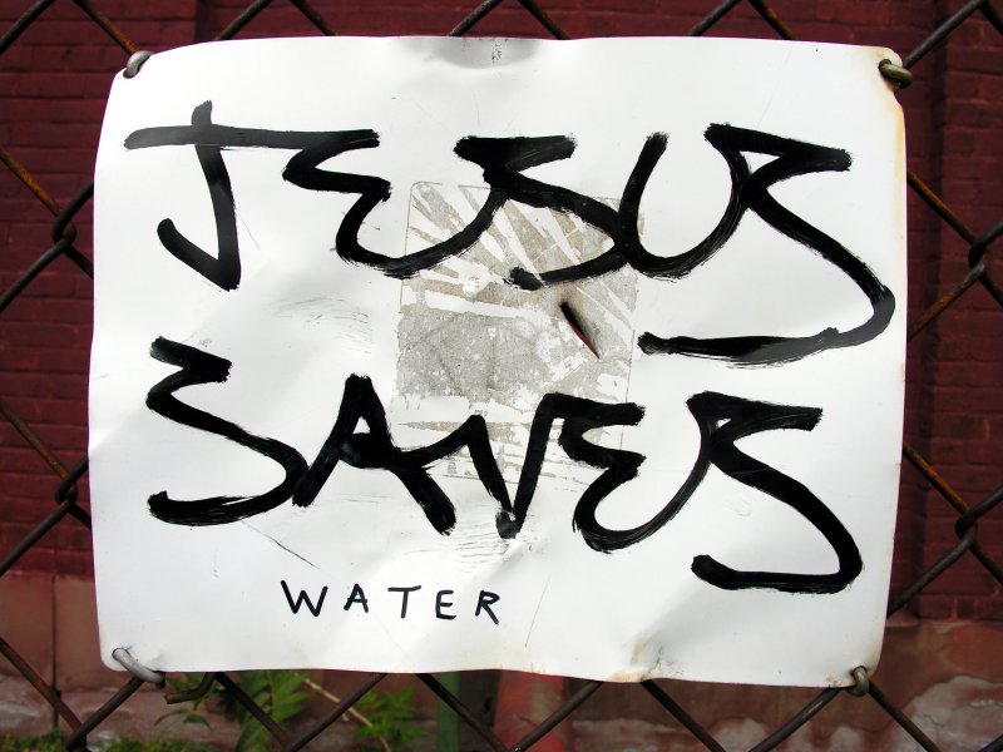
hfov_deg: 52.6
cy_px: 376
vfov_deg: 40.7
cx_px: 502
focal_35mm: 35
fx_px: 1014
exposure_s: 1/144
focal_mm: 8.9
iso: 50
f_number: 5.6
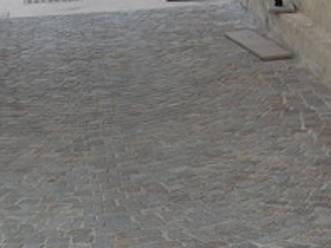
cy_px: 282
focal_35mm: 154
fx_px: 1473
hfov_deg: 12.7
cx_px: 12
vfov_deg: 9.5
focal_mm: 28
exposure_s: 1/125
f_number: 5.6
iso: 200
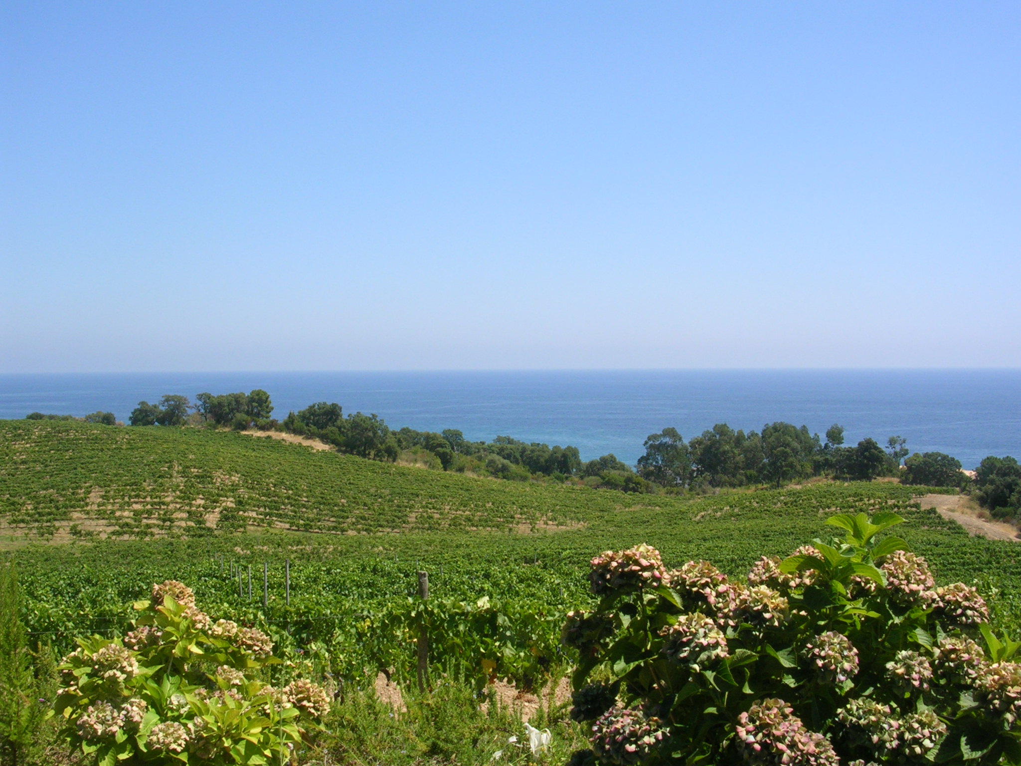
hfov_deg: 49.0
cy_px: 383
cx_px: 510
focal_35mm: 38
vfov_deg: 37.7
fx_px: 1121
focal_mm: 5.8
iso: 50
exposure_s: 1/269
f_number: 5.6
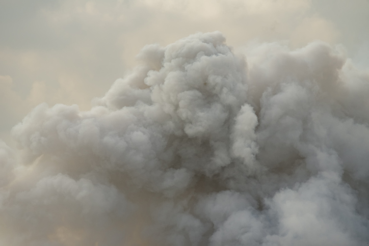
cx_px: 184
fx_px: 2460
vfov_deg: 5.7
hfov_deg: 8.6
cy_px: 123
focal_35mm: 240
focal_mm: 240
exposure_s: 1/2000
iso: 500
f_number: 6.3
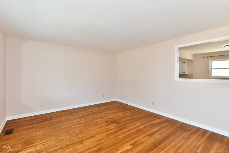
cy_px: 76
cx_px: 114
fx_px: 108
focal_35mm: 17
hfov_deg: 93.3
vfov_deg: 70.4
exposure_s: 1/80
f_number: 6.3
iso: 640
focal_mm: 17
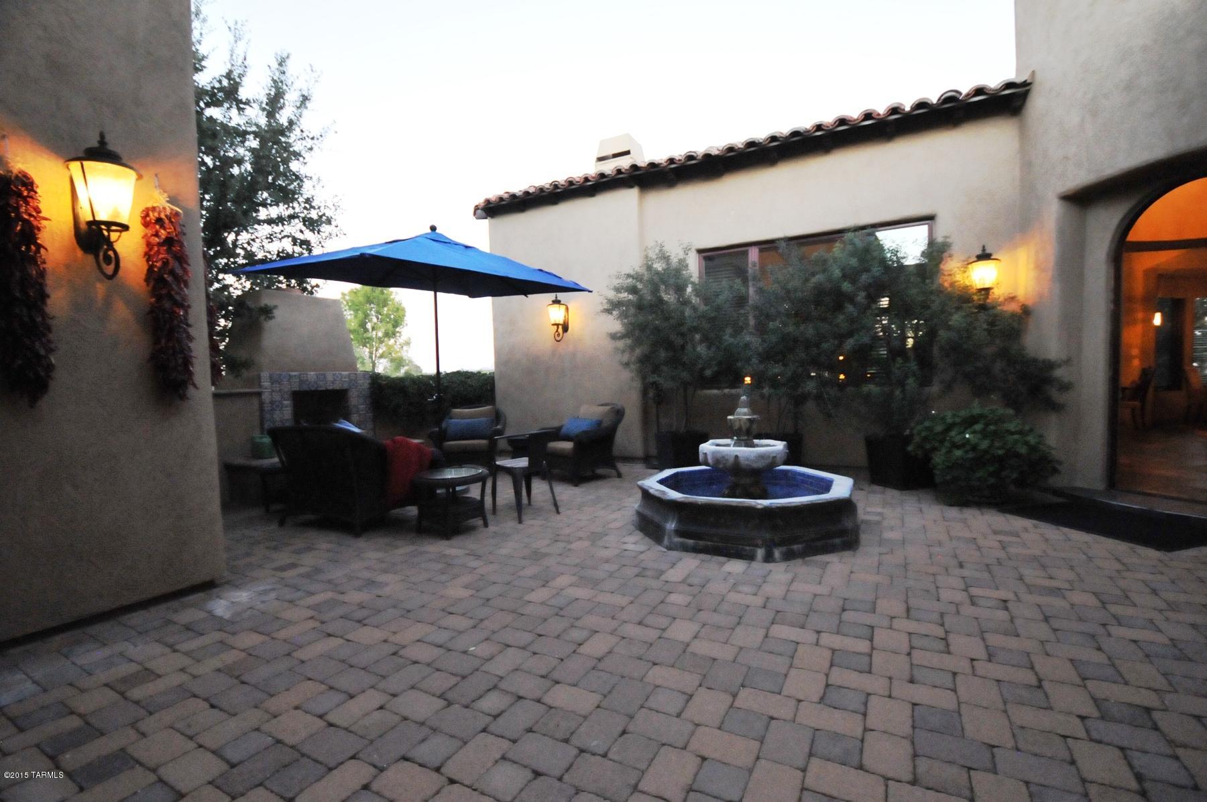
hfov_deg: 100.5
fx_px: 502
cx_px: 604
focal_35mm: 15
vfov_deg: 77.2
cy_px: 401
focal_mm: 10
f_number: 3.5
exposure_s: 1/250
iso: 3200
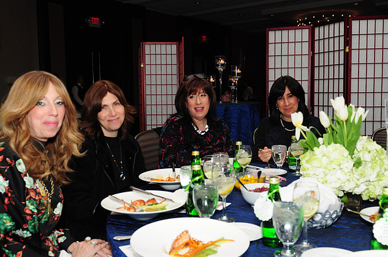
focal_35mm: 36
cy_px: 128
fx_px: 387
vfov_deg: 36.8
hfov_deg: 53.2
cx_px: 194
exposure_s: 1/60
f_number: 5
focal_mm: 24
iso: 500
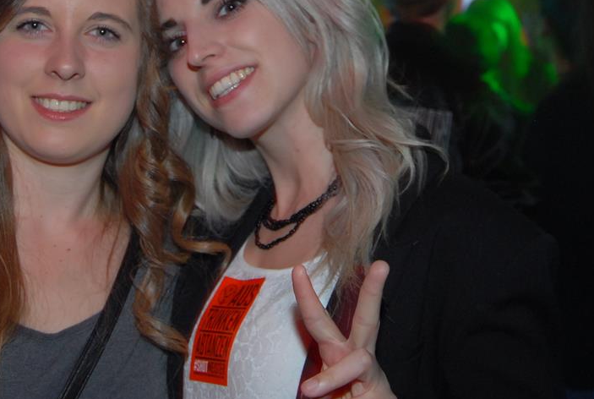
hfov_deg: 28.2
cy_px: 194
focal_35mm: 71
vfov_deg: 19.3
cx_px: 170
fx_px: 1171
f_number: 5.6
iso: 400
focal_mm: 29
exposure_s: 1/6
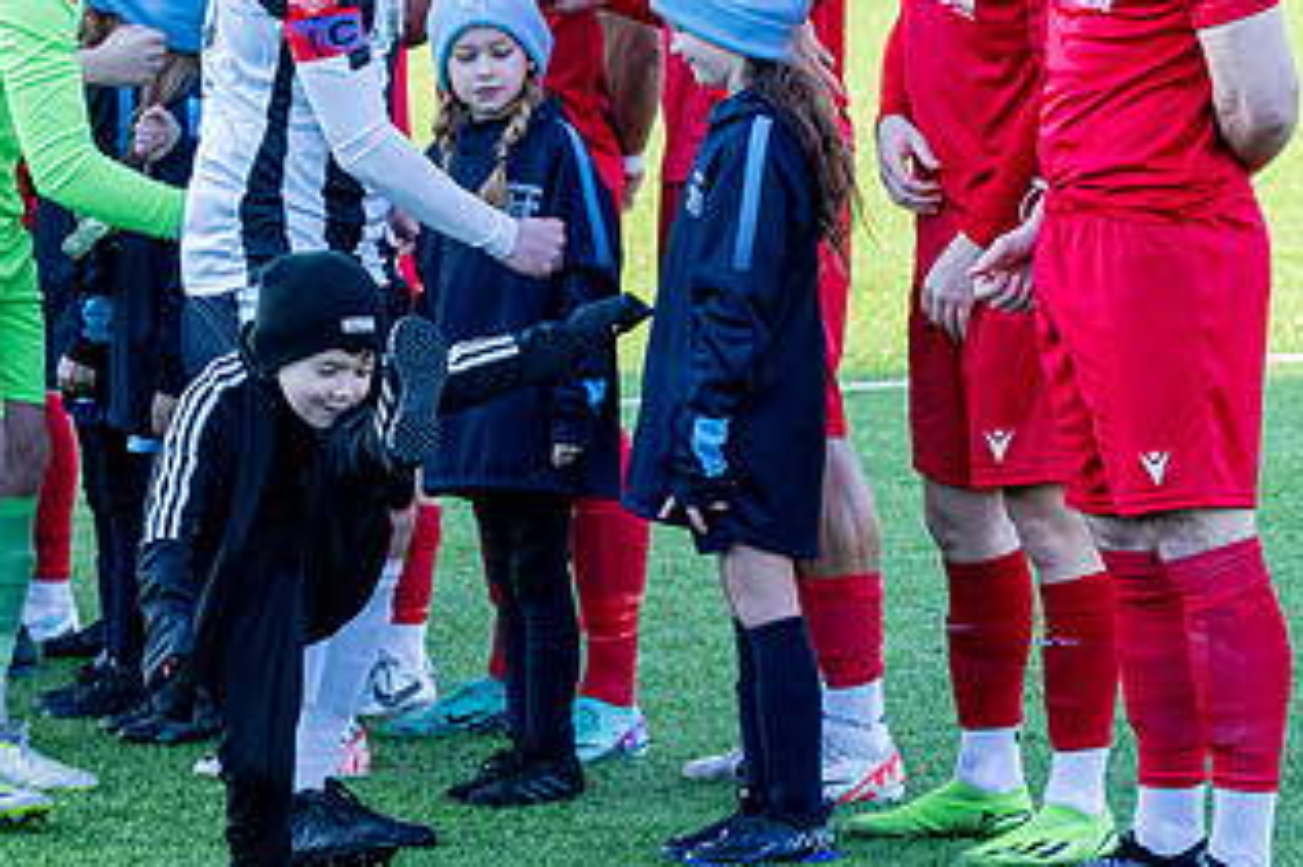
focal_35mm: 216
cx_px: 685
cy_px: 575
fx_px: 7814
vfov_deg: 6.4
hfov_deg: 9.5
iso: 1000
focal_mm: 70
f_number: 5
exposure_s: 1/400
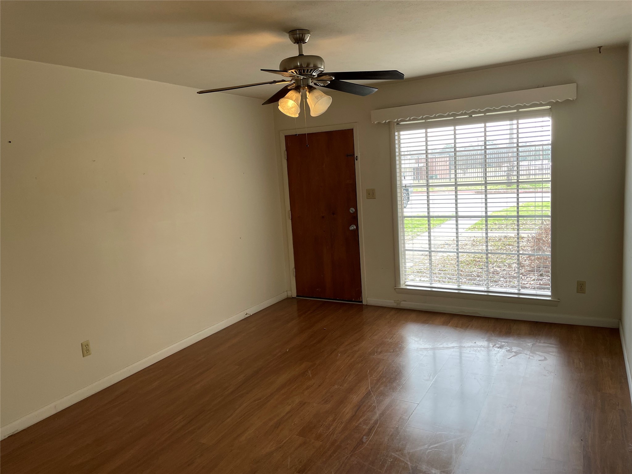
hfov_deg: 67.3
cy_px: 237
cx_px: 316
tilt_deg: -8.9
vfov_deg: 53.1
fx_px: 475
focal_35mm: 26
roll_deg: +3.7
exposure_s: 1/120
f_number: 1.6
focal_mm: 4.2
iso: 50
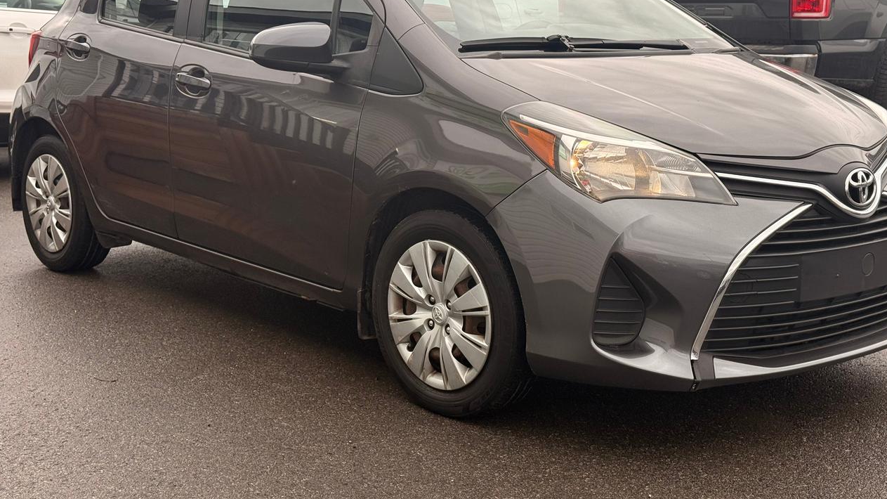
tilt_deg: -7.9
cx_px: 444
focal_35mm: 53
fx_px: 1246
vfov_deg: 22.5
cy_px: 162
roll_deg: +1.2
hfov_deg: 39.2
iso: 64
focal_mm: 6.76
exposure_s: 1/328
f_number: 1.78
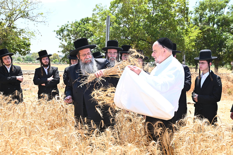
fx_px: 272
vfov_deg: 31.9
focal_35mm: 42
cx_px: 116
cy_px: 78
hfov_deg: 46.4
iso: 160
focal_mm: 42
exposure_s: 1/200
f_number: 6.3
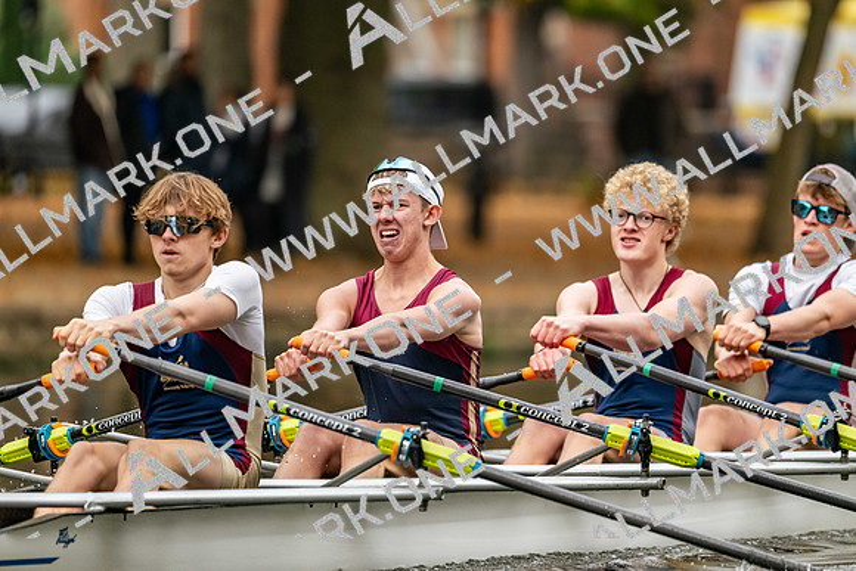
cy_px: 286
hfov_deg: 5.2
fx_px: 9513
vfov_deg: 3.4
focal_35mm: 400
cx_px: 428
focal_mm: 400
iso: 2500
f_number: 4.5
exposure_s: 1/2500
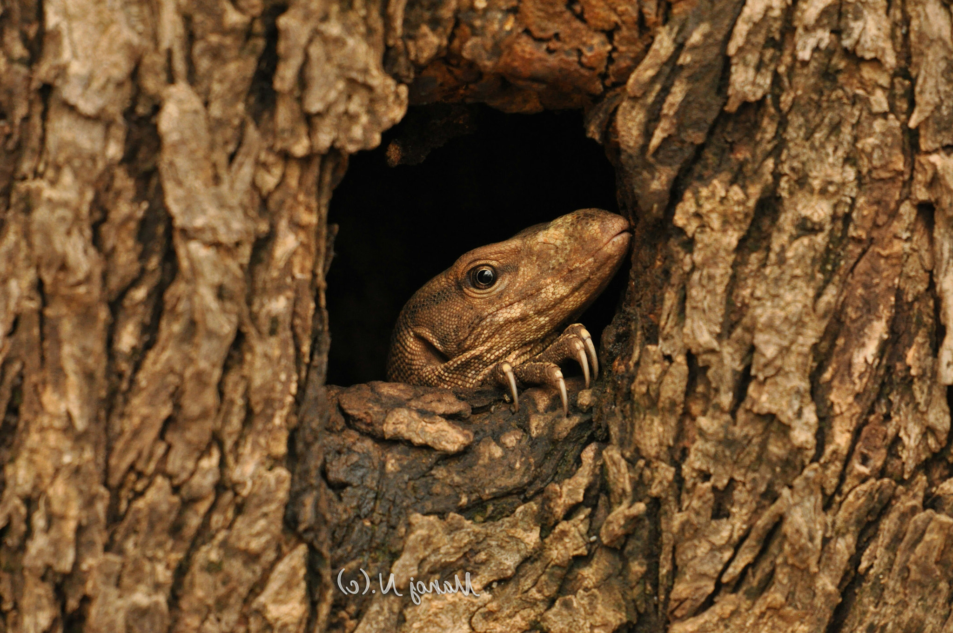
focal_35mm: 630
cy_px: 316
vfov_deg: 2.2
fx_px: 16656
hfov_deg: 3.3
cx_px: 476
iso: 1250
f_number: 5.6
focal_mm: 420
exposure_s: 1/320
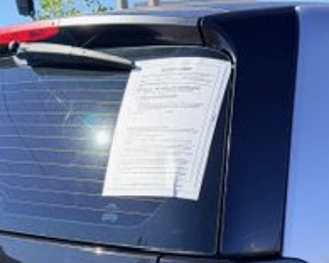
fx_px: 750
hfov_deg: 24.4
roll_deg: +2.7
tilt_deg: -19.1
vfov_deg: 18.1
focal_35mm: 77
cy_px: 371
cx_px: 256
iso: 100
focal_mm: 6.76
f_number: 1.78
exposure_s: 1/2299
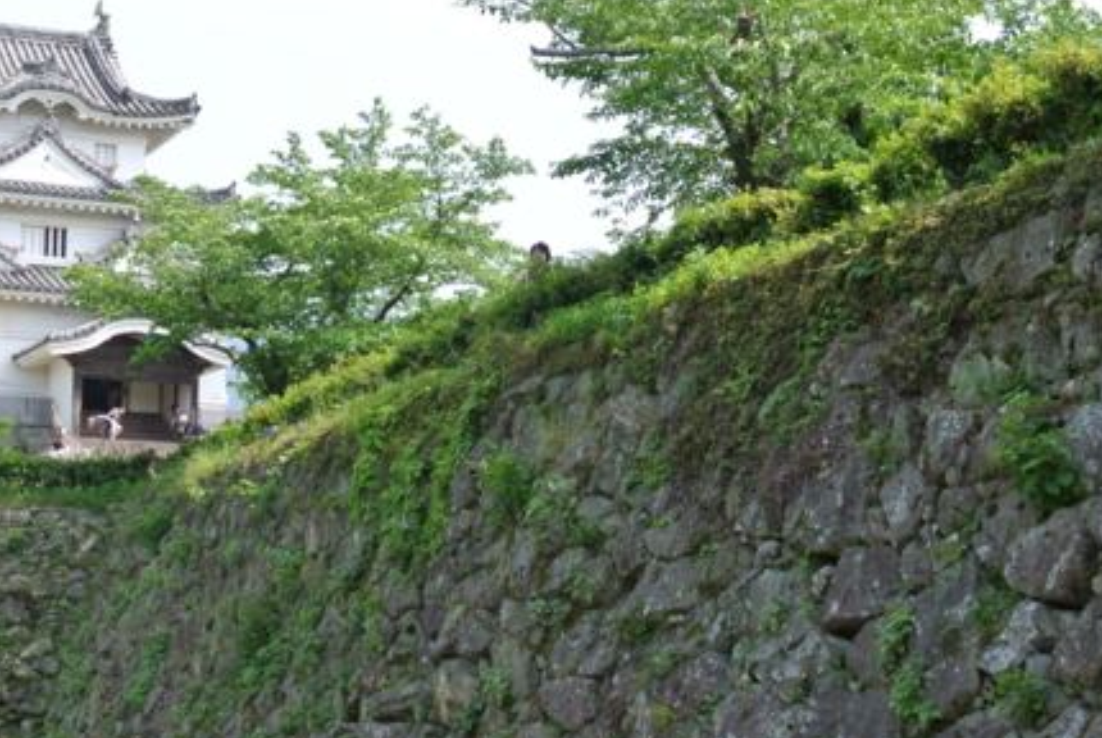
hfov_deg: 29.9
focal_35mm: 67
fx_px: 2054
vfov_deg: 20.4
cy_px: 313
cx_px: 431
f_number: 6.3
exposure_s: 1/200
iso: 110
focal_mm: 13.5
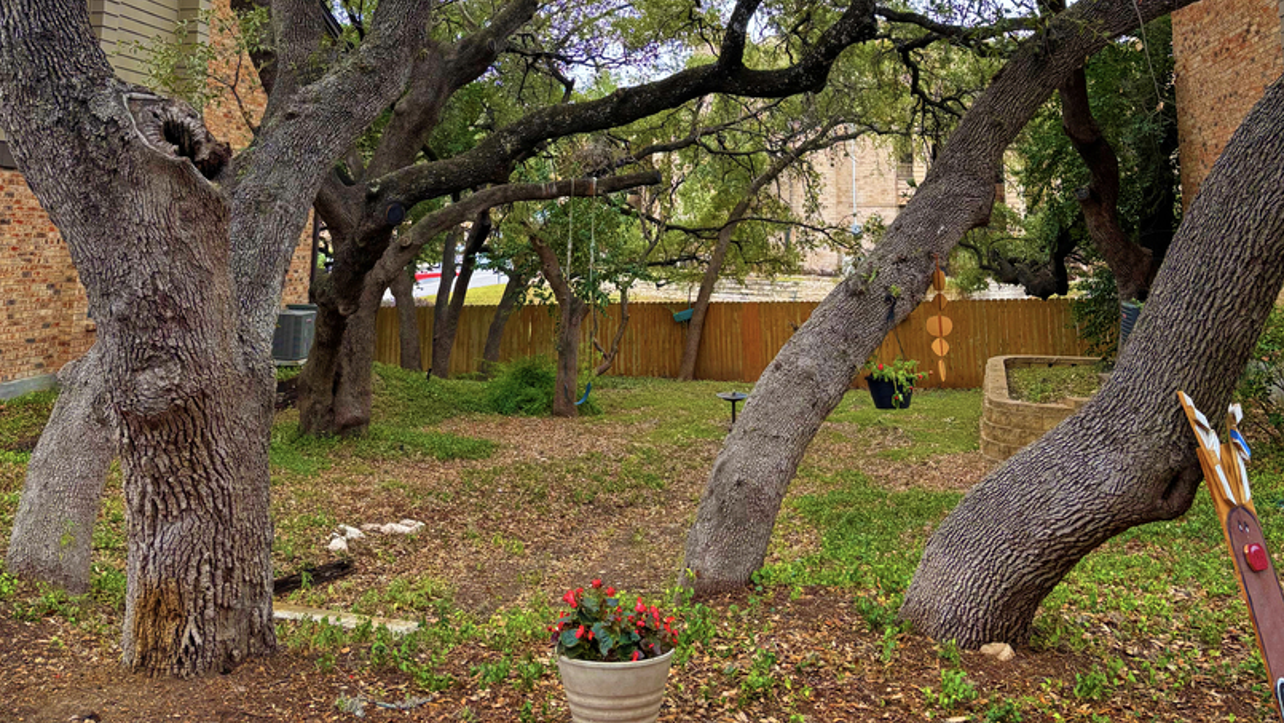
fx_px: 1294
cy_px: 32
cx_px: 641
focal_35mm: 38
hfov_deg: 52.8
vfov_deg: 29.5
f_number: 1.6
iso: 50
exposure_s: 1/165
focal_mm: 5.96
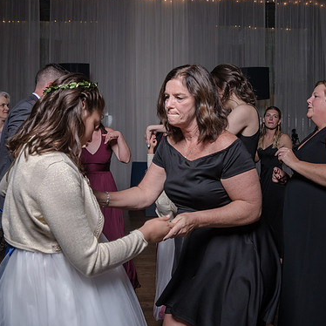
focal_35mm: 34
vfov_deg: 48.5
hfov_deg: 48.3
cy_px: 163
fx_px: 362
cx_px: 140
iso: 2000
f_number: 5.6
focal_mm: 24
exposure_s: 1/100
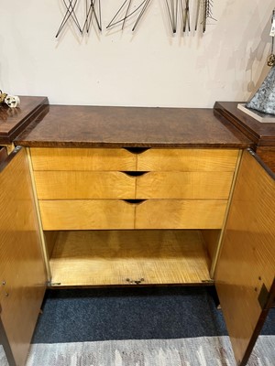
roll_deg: -1.2
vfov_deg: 67.3
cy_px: 183
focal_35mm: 26
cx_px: 138
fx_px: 275
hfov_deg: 53.1
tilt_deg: -27.0
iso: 100
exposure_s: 1/50
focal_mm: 5.1
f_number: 1.6
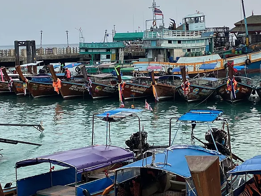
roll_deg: +1.3
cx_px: 157
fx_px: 580
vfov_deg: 19.1
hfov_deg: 25.3
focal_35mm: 77
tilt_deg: -4.6
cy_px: 94
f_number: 1.8
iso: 64
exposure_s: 1/100
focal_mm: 3.99
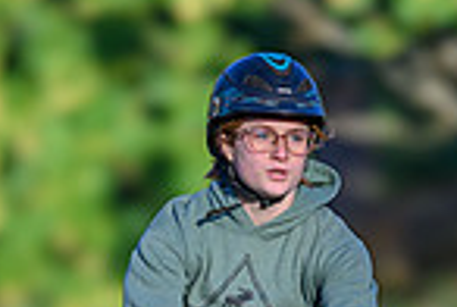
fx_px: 13102
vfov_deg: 1.3
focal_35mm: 1030
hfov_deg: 2.0
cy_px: 717
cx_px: 215
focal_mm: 200
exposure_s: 1/2500
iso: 250
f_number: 2.8
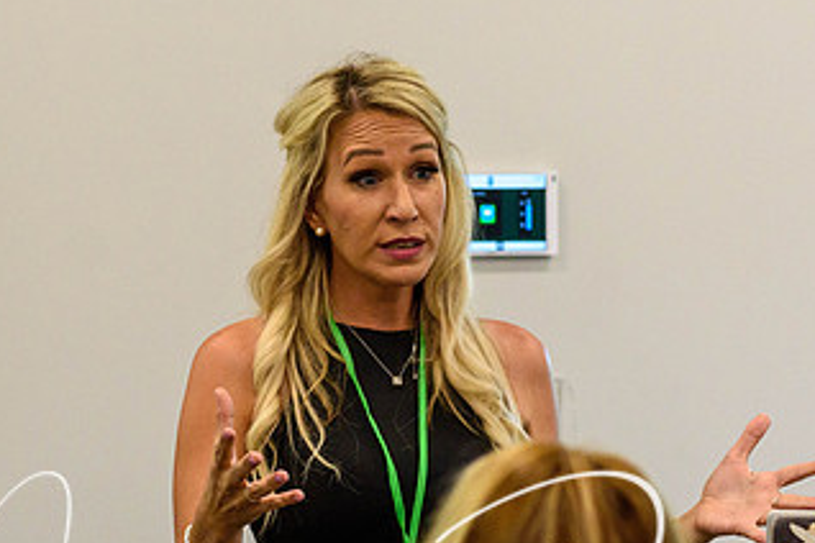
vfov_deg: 3.7
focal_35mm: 369
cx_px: 300
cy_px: 373
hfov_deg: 5.6
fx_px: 8353
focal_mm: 135
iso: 800
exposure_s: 1/250
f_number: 4.8
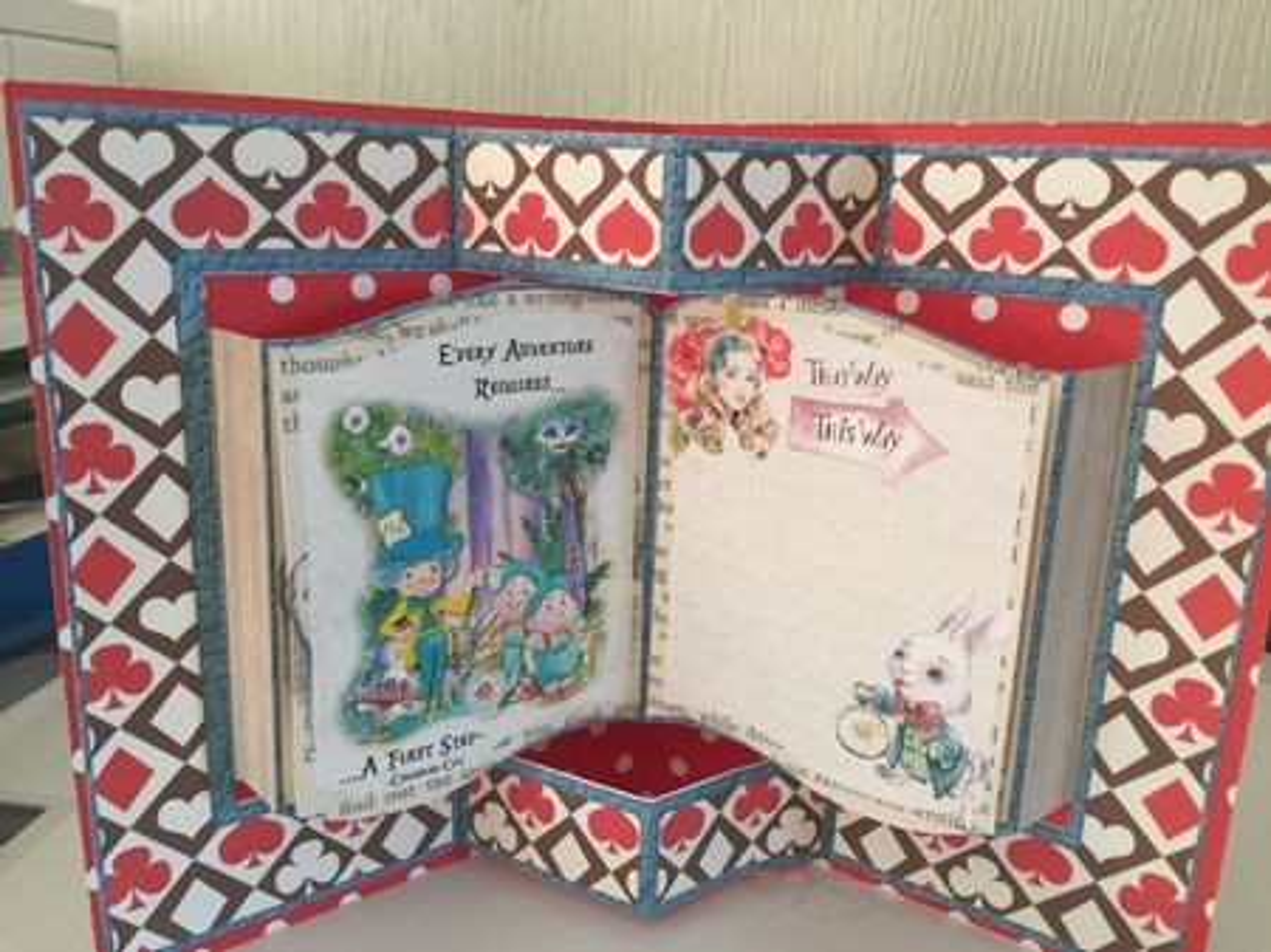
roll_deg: -1.6
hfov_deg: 61.7
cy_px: 476
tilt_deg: -15.2
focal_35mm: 29
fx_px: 1064
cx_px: 636
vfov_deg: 48.2
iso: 100
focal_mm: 4.15
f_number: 2.2
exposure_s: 1/33
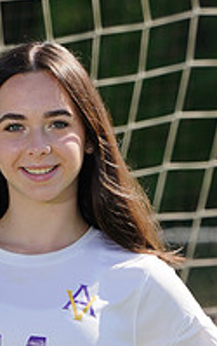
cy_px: 372
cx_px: 17
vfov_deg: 2.2
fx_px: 9051
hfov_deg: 1.4
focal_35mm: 960
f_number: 11
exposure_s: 1/250
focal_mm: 324
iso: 200
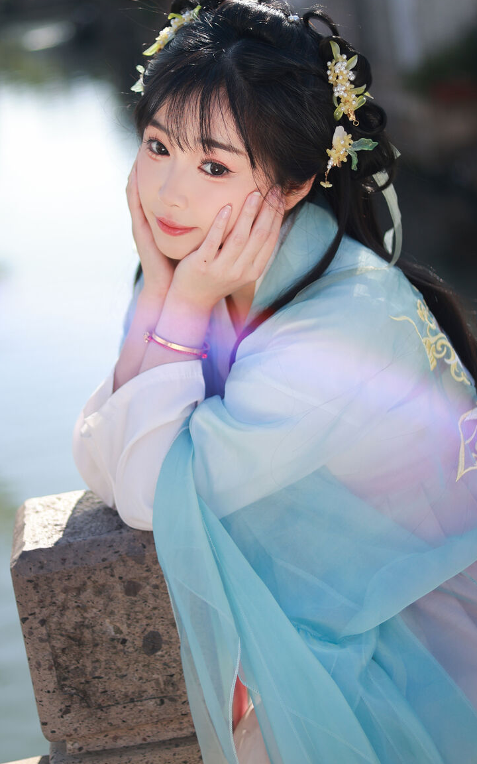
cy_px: 332
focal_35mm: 78
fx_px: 1622
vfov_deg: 26.4
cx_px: 180
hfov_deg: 16.7
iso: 100
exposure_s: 1/1600
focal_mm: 50
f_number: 1.8
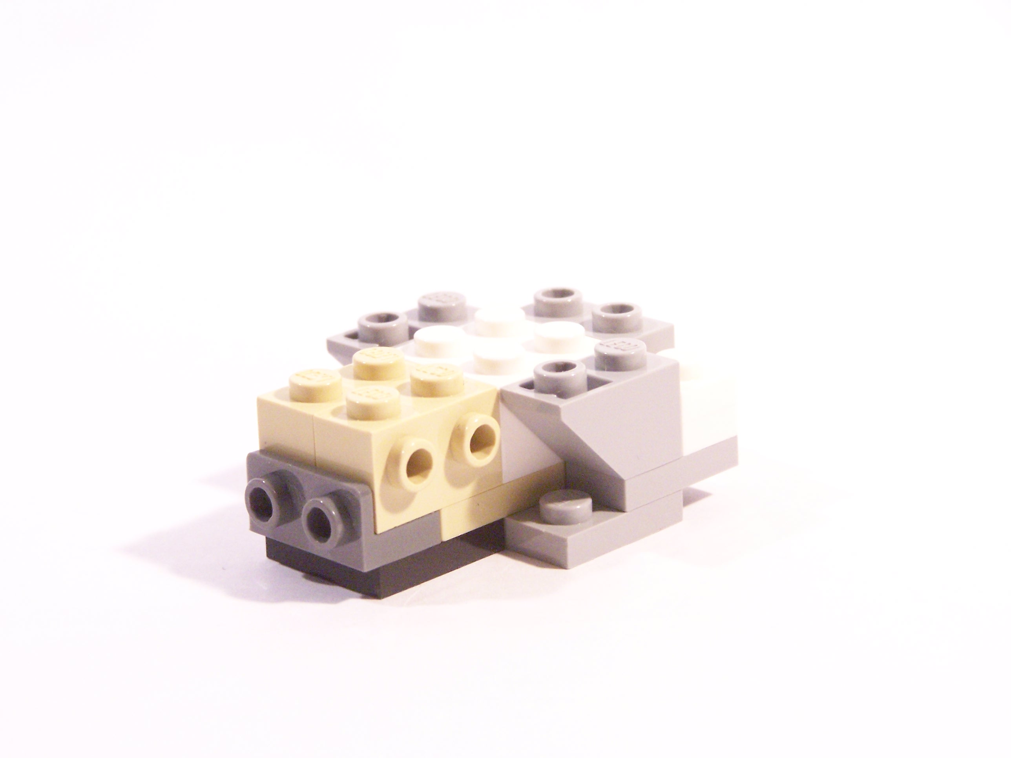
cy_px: 379
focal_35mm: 105
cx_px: 506
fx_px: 3067
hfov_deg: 18.7
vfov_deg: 14.1
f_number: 3.6
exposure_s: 1/30
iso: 400
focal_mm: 17.5
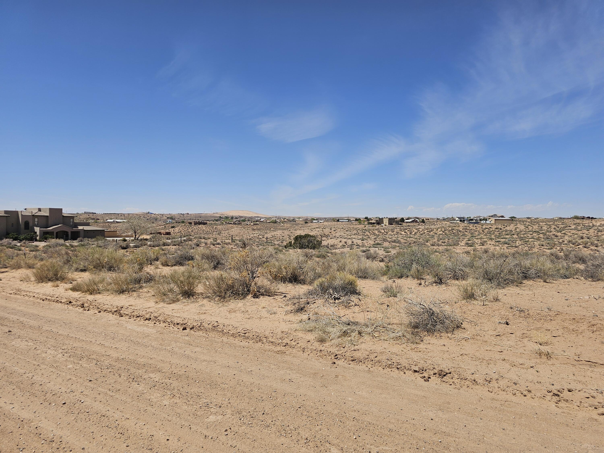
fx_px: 401
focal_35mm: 23
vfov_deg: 58.9
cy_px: 226
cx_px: 302
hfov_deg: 73.9
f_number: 1.7
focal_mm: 6.3
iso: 10
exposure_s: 1/1429
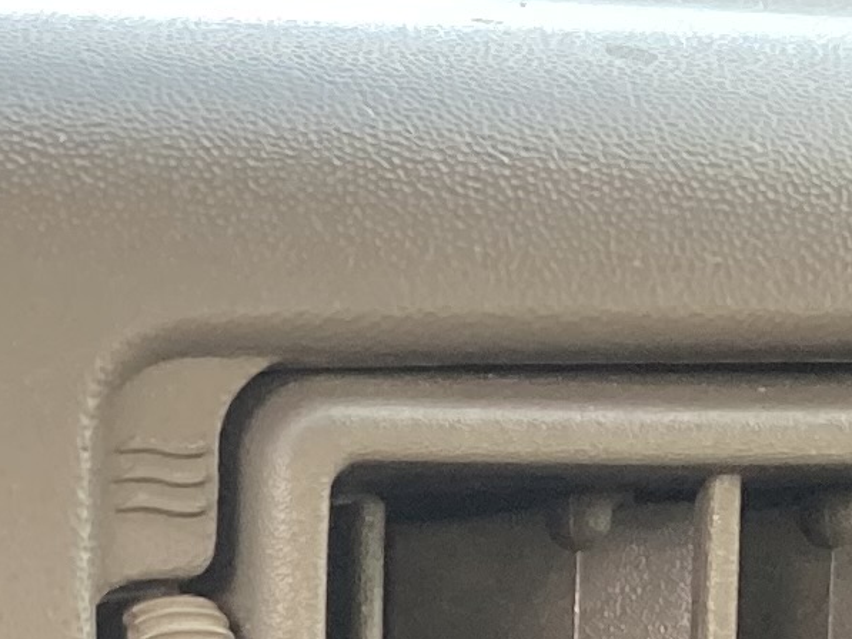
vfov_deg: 7.4
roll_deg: +3.5
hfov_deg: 8.9
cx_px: -1544
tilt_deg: -11.0
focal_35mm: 189
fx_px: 4653
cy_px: 1435
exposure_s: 1/66
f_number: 1.8
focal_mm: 3.99
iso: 80
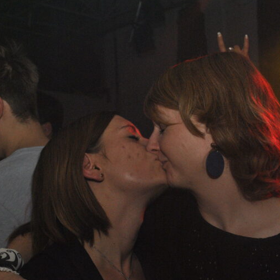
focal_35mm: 66
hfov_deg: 26.1
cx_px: 146
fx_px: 604
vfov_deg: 26.1
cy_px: 141
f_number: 7.1
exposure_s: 1/60
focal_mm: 34
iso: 800
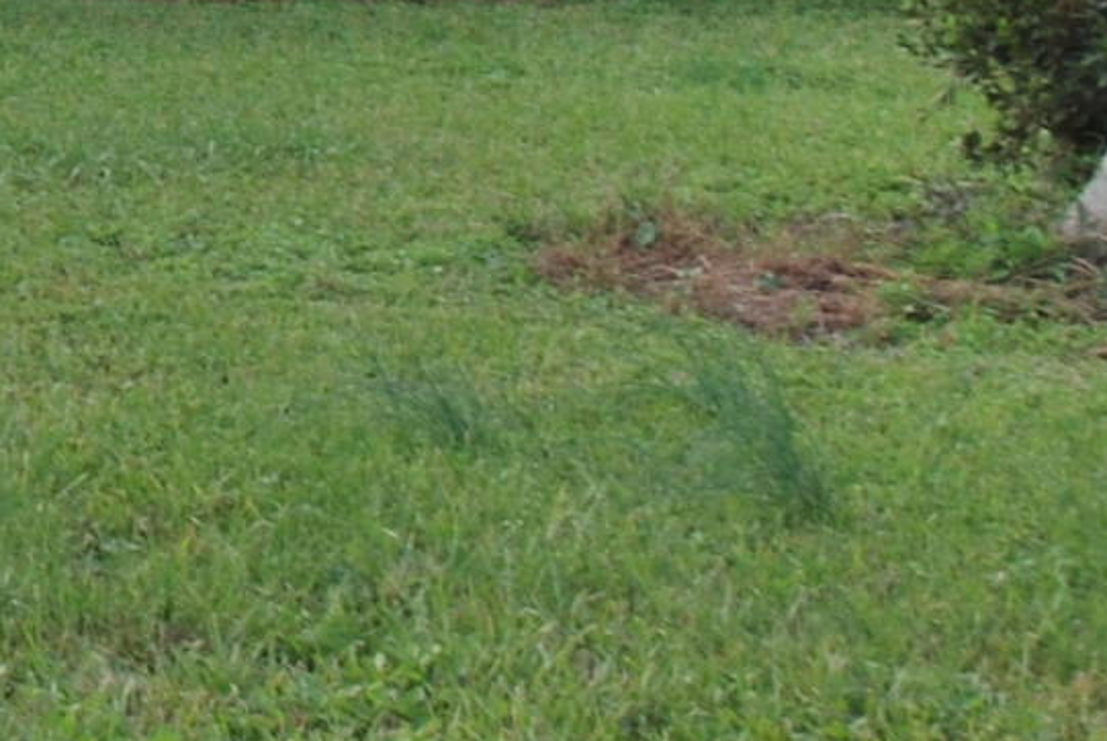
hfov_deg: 9.0
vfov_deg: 6.5
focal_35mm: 208
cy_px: -651
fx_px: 6396
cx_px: -1465
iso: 100
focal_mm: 25
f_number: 7.1
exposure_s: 1/200
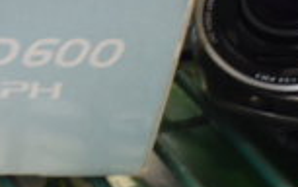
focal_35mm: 122
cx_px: -263
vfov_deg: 10.8
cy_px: 61
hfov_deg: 14.6
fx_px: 992
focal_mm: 20
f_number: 3.8
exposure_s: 1/30
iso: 500
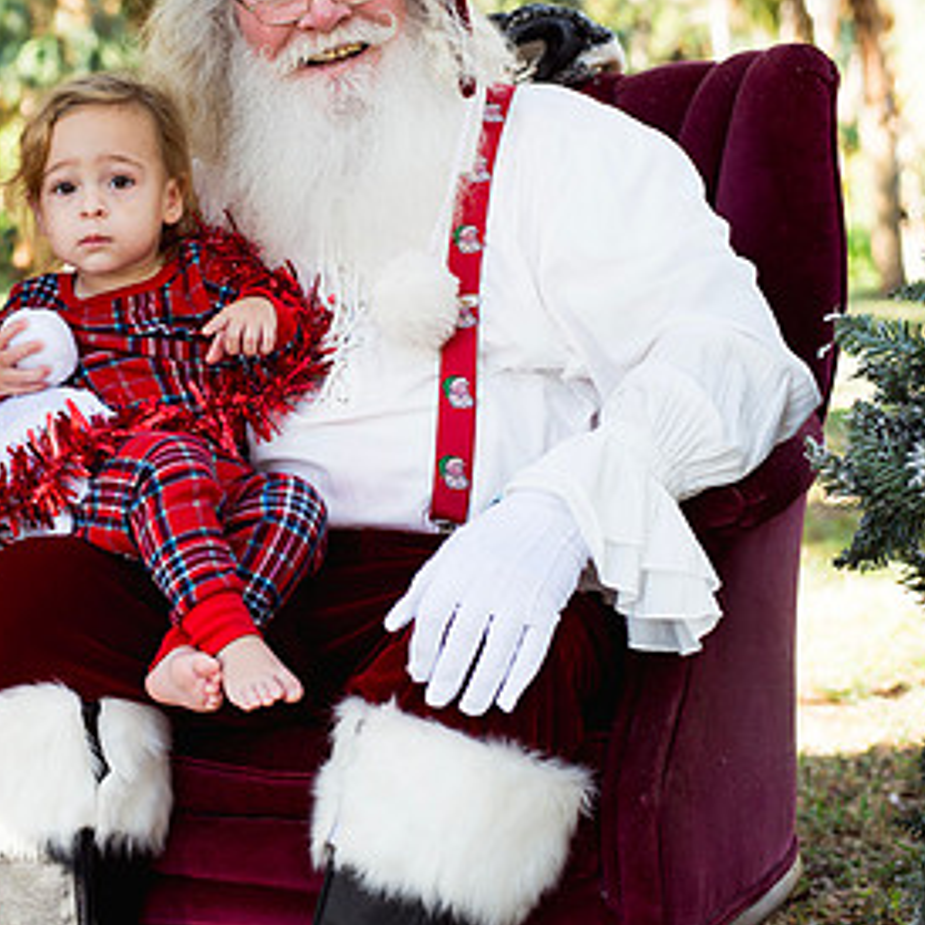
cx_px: 118
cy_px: 289
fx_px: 2721
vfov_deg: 19.2
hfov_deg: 19.0
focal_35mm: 90
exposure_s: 1/200
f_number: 4
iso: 125
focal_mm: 50
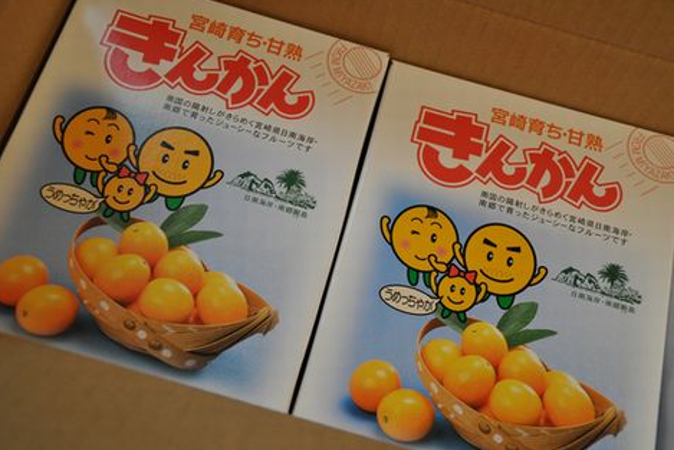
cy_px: 224
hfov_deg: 40.3
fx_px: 918
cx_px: 341
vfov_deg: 27.5
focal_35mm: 49
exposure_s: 1/50
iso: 800
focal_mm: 32
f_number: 4.2
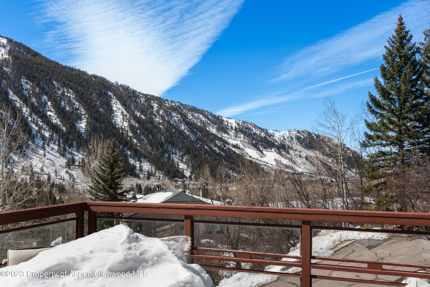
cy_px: 144
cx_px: 215
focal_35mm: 35
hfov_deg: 54.4
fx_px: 418
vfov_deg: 37.9
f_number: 7.1
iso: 100
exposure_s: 1/200
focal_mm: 35
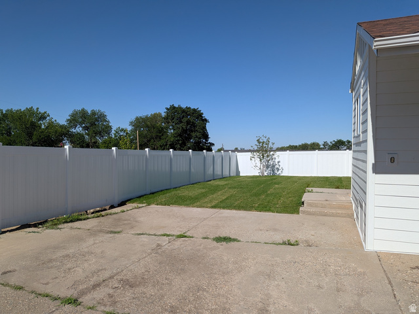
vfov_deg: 56.8
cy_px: 157
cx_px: 210
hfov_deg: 71.6
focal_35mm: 24
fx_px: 291
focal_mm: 4.53
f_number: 1.7
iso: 29
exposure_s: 1/3906
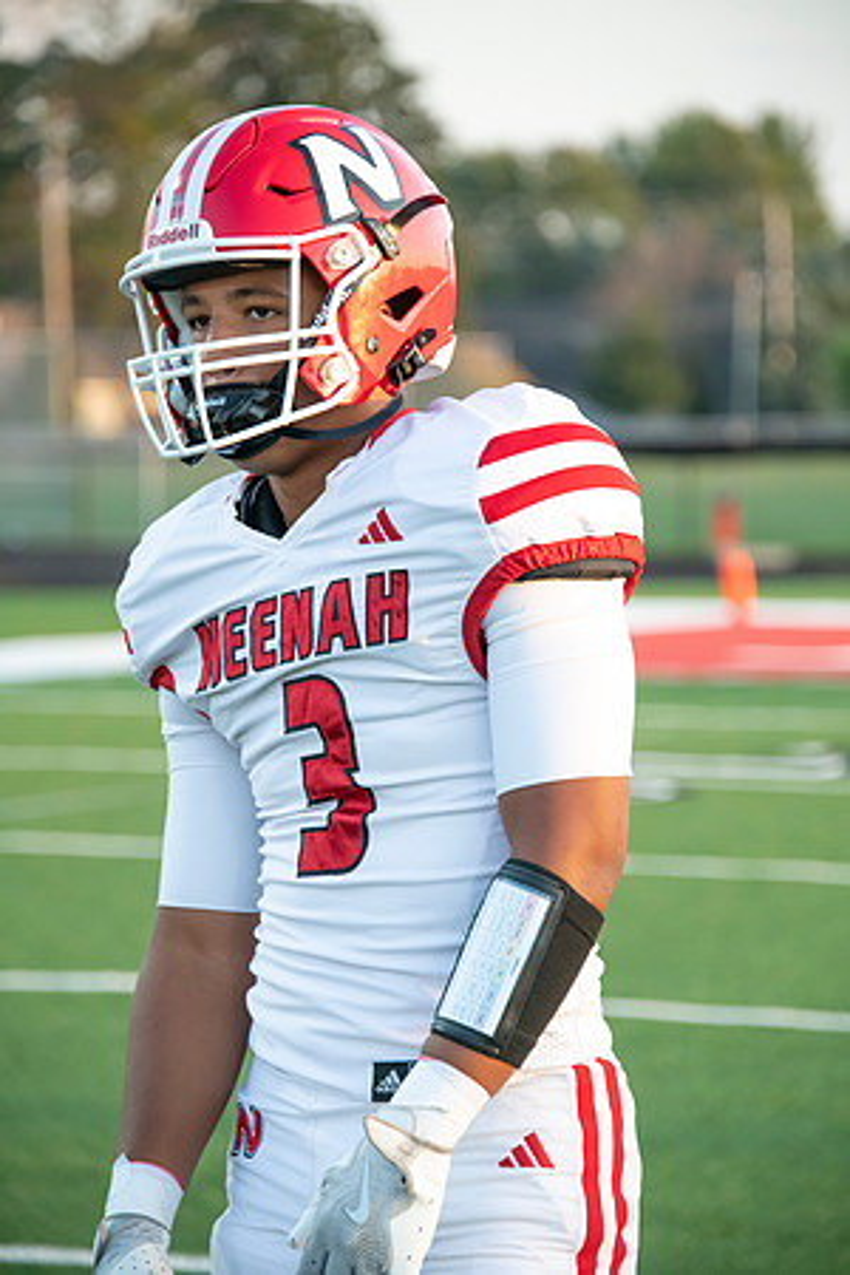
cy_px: 638
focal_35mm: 180
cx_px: 425
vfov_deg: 11.4
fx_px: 6375
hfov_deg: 7.6
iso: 2000
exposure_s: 1/1000
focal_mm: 180
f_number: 5.6
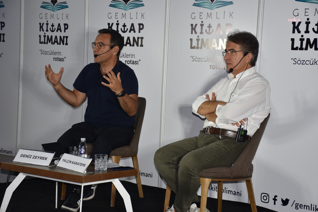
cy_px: 106
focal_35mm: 84
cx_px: 159
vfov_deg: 16.3
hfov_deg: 24.2
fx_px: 742
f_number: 4.8
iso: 360
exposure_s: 1/125
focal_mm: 56
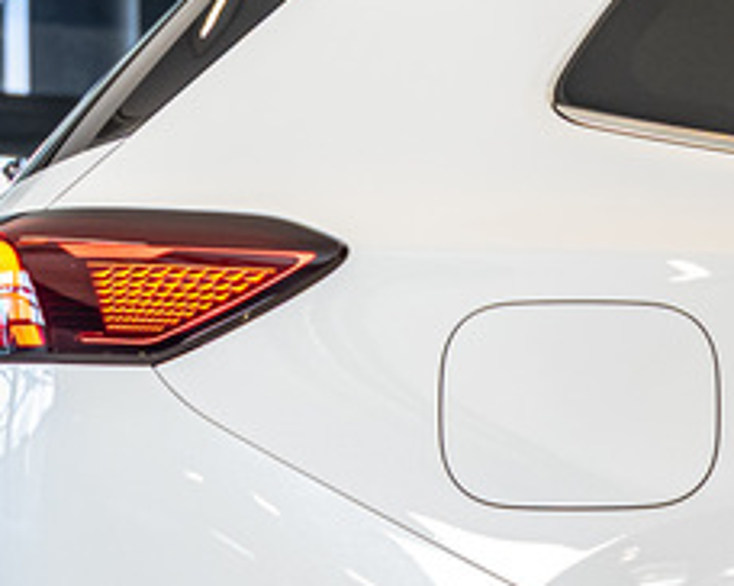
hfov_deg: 10.5
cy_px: 773
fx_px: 3929
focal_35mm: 181
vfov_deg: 8.4
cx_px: 897
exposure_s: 1/125
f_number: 2.8
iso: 640
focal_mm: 43
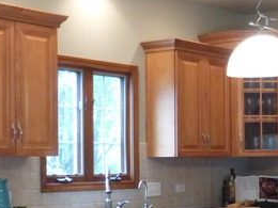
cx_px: 245
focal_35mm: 86
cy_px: 161
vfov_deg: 17.1
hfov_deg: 22.3
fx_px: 691
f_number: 3.7
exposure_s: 1/40
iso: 800
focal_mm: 6.1
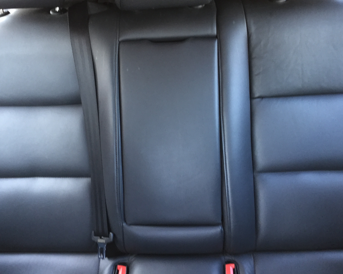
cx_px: 169
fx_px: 376
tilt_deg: -30.7
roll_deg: +1.4
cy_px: 107
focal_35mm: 37
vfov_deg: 39.9
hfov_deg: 49.1
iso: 160
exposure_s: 1/33
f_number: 2.2
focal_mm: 4.15
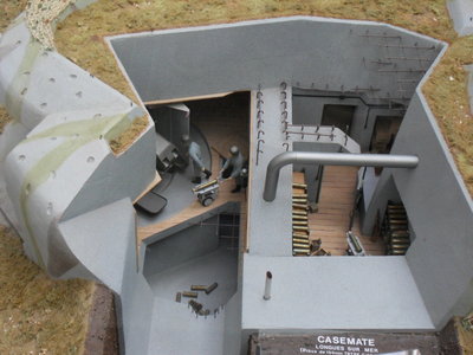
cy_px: 178
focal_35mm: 58
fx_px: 793
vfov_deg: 25.2
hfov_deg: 33.2
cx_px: 236
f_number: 4.8
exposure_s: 1/45
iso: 320
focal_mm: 10.5
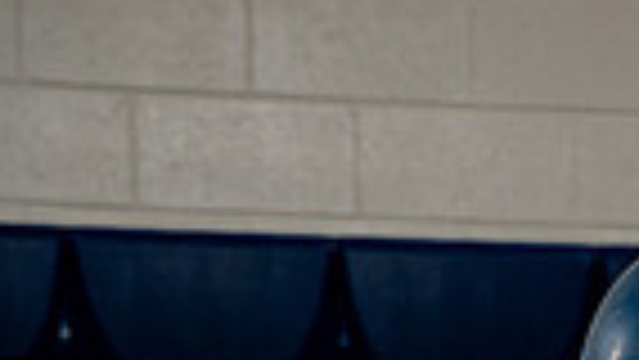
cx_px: 648
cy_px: 927
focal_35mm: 146
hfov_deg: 14.5
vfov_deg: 7.6
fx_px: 2475
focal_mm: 44
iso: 320
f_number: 8
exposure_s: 1/250
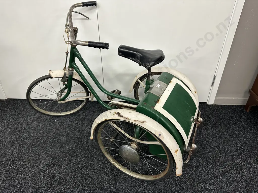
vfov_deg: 56.8
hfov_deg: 71.6
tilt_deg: -33.4
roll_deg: +0.6
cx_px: 129
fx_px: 179
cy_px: 96
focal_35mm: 24
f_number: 1.78
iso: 200
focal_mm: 6.86
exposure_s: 1/100
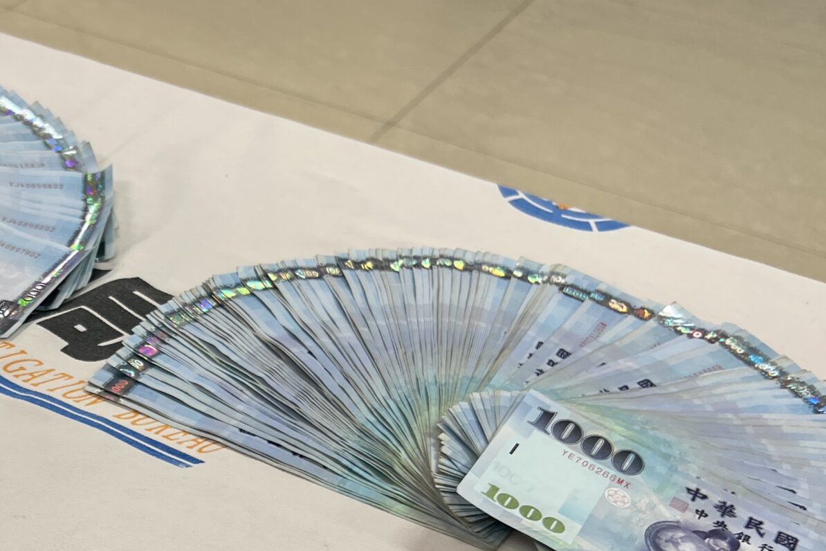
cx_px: 11
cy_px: 545
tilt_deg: -44.2
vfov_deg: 22.5
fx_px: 1331
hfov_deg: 32.0
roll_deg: -1.8
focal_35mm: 58
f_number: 1.5
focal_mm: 5.7
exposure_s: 1/120
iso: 100
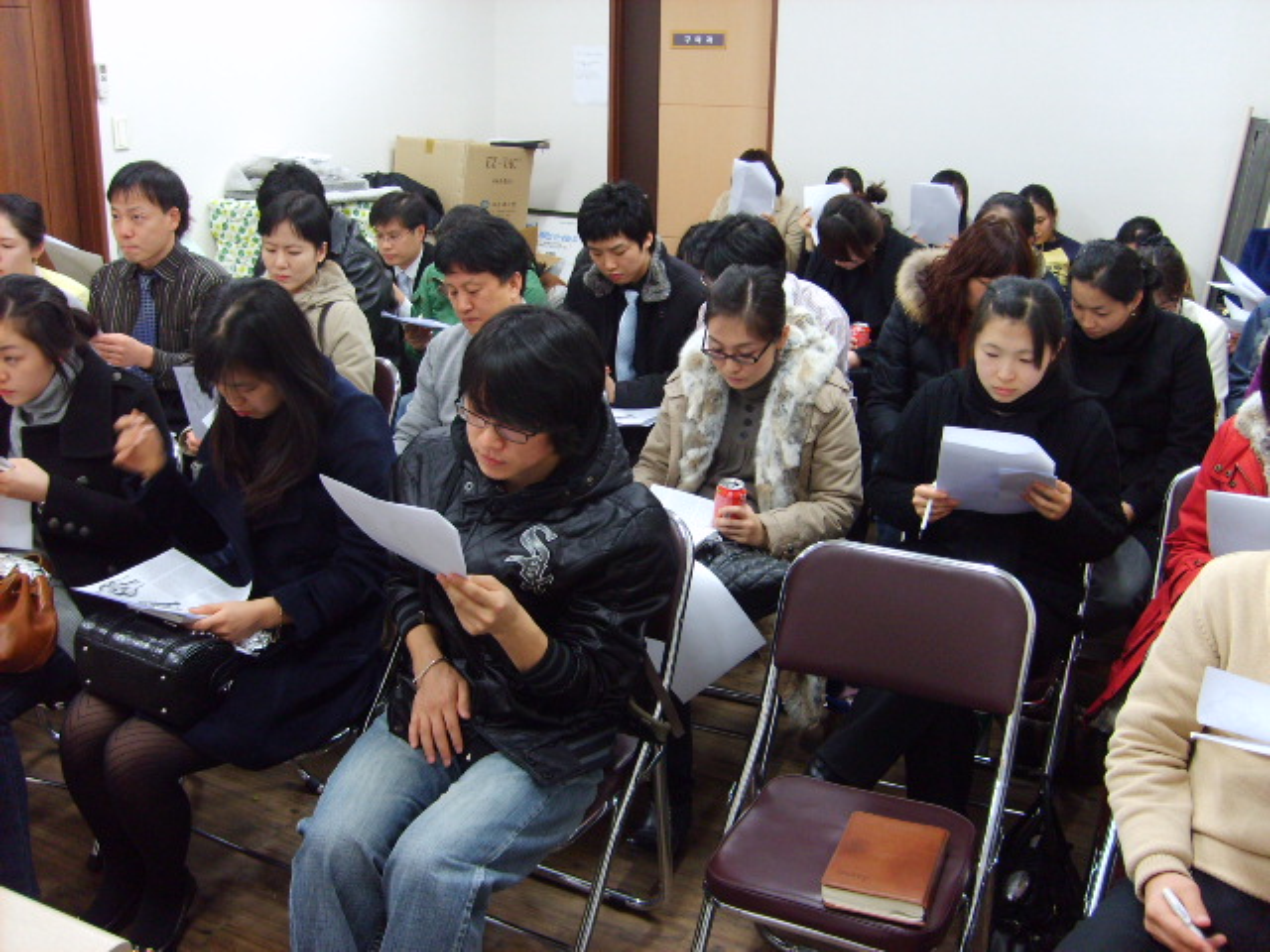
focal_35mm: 35
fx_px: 1284
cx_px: 635
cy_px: 476
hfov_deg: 52.6
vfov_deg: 40.7
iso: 140
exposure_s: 1/15
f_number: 2.8
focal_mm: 5.8
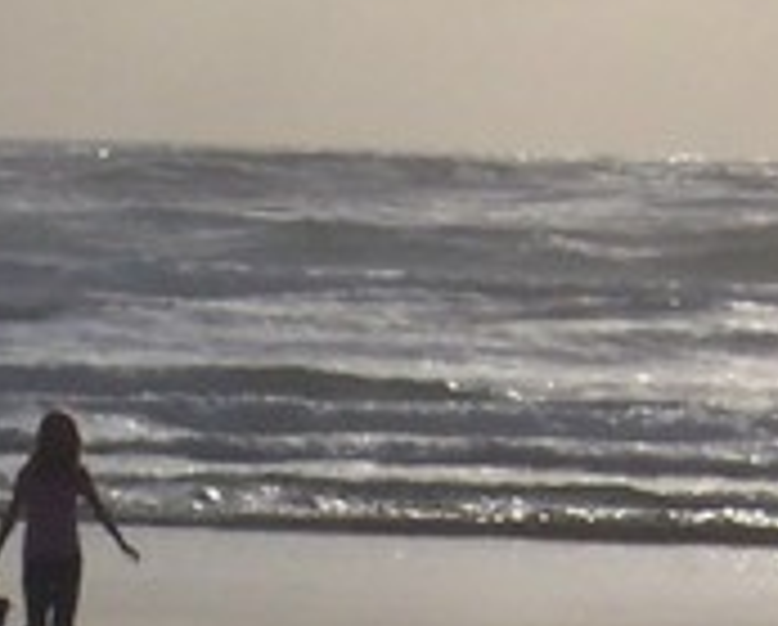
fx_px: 12294
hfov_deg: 3.6
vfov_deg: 2.9
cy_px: 306
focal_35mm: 533
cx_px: 265
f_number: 8
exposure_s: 1/1000
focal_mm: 24
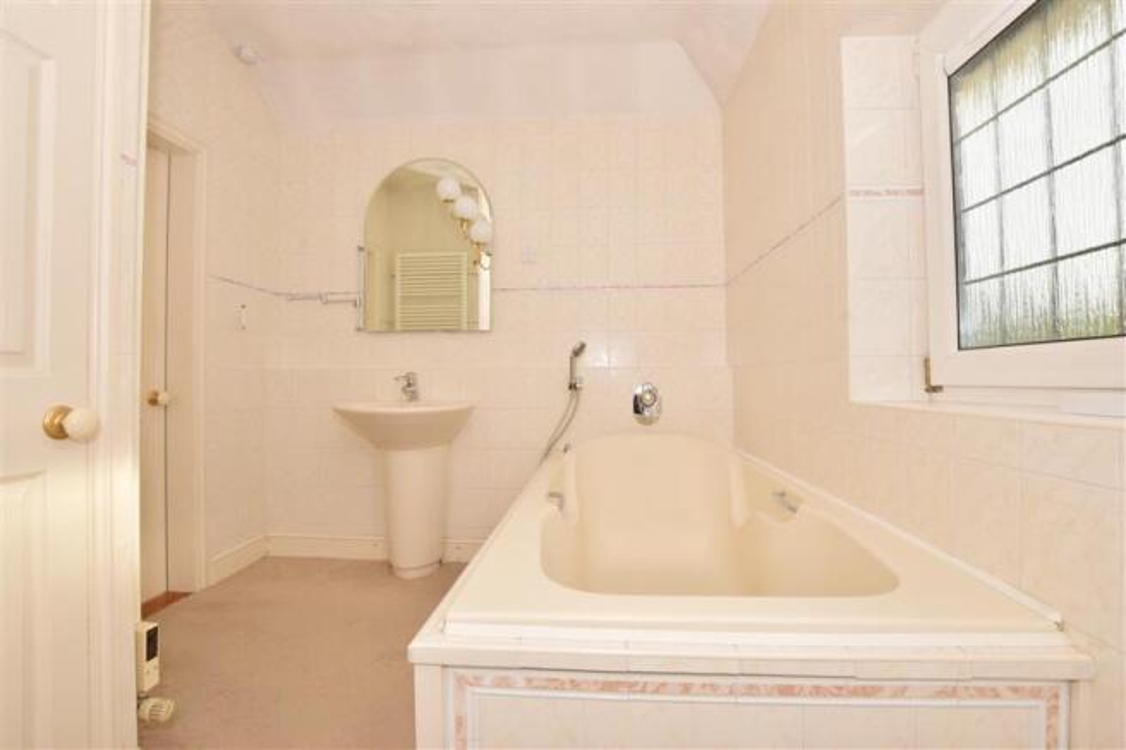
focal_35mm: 15
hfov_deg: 100.4
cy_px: 375
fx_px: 469
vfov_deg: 77.3
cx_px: 563
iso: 400
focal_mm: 10
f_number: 20
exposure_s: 1/200
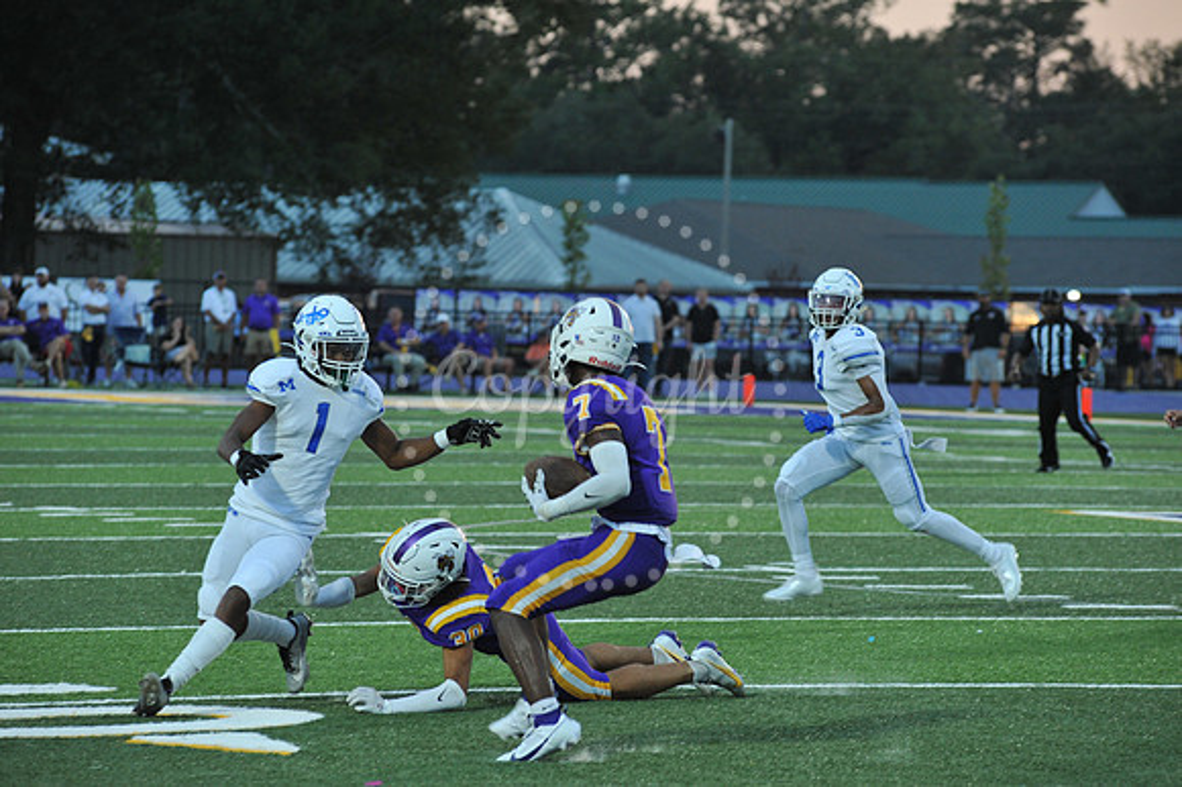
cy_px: 394
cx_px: 591
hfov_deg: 10.3
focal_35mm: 200
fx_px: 6563
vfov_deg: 6.9
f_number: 6.3
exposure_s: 1/400
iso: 1600
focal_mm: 200
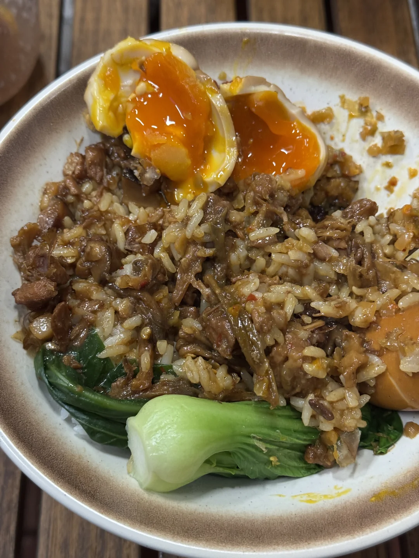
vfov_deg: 39.7
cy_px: 279
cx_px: 210
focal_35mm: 48
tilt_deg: -62.9
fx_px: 775
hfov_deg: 30.3
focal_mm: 6.76
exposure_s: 1/60
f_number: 1.78
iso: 200
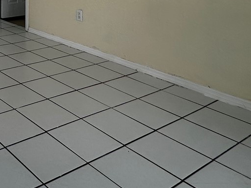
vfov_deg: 25.4
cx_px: -33
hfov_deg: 35.8
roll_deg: -1.3
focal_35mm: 44
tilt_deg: +6.5
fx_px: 319
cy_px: -89
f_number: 2.2
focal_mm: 2.22
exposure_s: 1/206
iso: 40
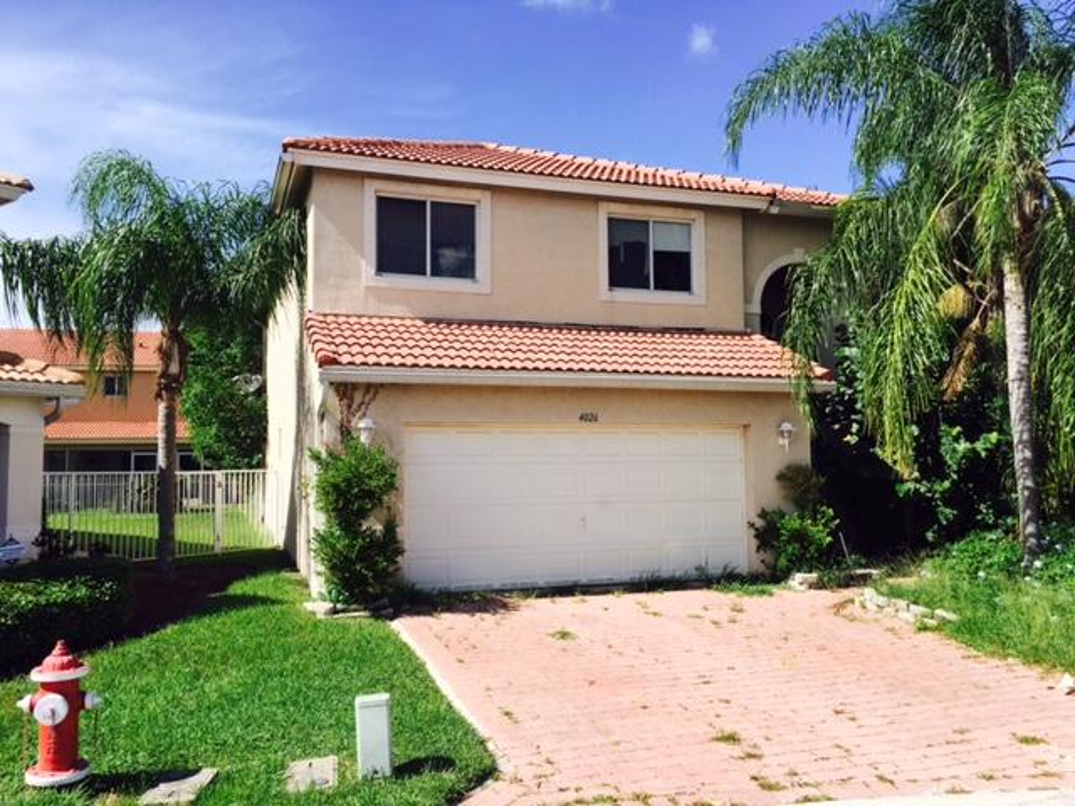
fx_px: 901
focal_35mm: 29
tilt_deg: +3.7
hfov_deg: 61.7
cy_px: 403
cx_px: 538
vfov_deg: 48.2
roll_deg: -0.7
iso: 32
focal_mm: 4.15
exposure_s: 1/1883
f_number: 2.2
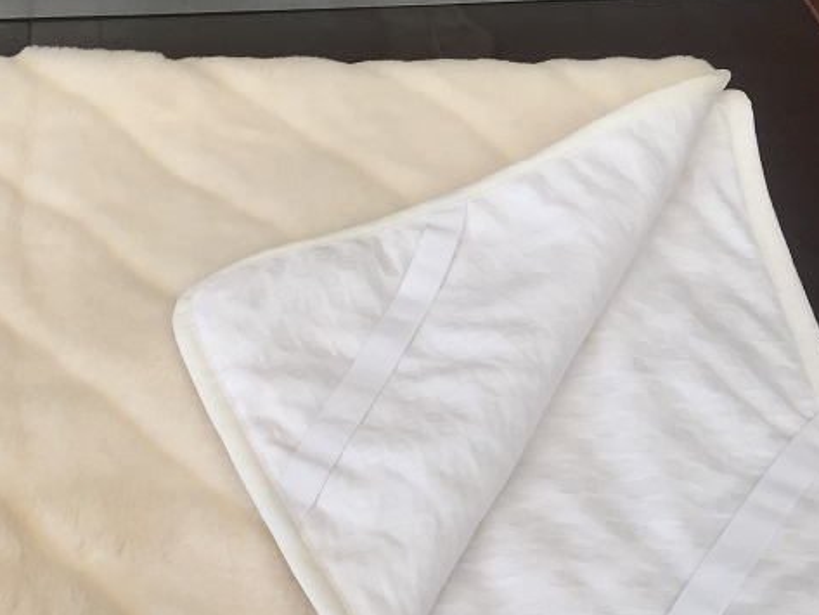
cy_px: 418
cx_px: 246
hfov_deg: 38.3
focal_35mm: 49
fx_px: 1160
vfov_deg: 29.5
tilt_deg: -50.9
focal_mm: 4.15
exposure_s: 1/33
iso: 40
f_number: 2.2
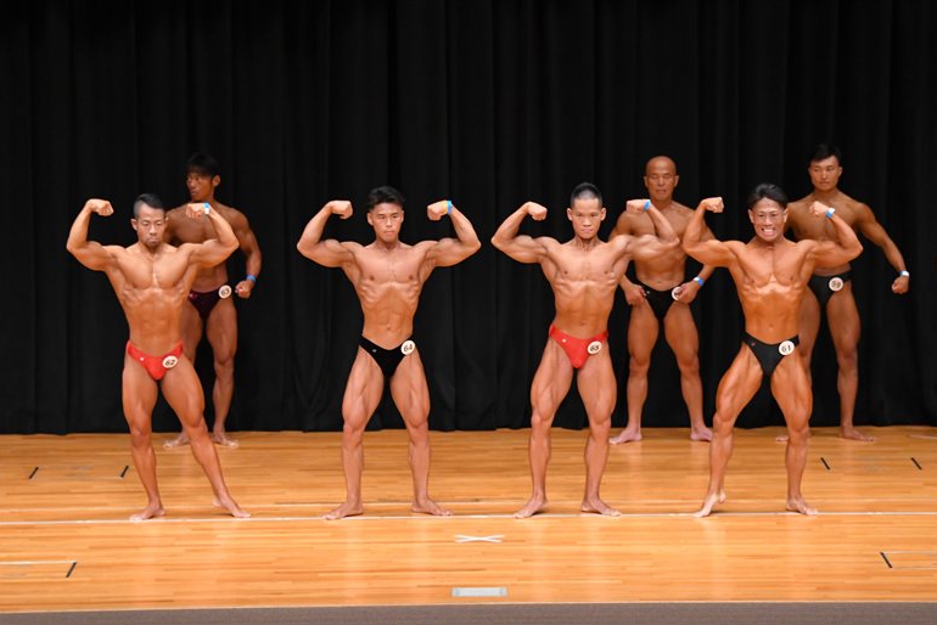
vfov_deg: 7.9
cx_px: 469
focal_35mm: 175
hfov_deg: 11.7
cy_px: 312
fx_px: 4556
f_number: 5.6
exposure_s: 1/400
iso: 4000
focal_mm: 116
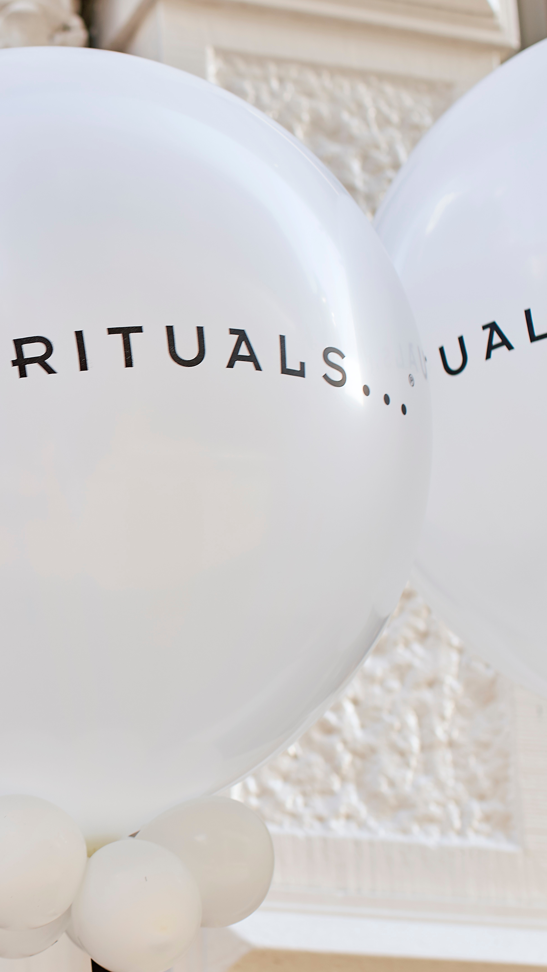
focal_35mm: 97
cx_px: -178
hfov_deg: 12.1
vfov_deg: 22.0
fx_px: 2501
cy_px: 510
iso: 100
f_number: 3.5
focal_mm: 50
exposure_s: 1/100
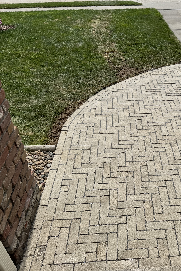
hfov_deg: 37.6
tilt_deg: -38.5
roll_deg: -0.1
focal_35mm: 34
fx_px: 256
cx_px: 143
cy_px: 138
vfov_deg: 55.8
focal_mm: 6.76
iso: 80
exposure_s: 1/7937
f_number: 1.78
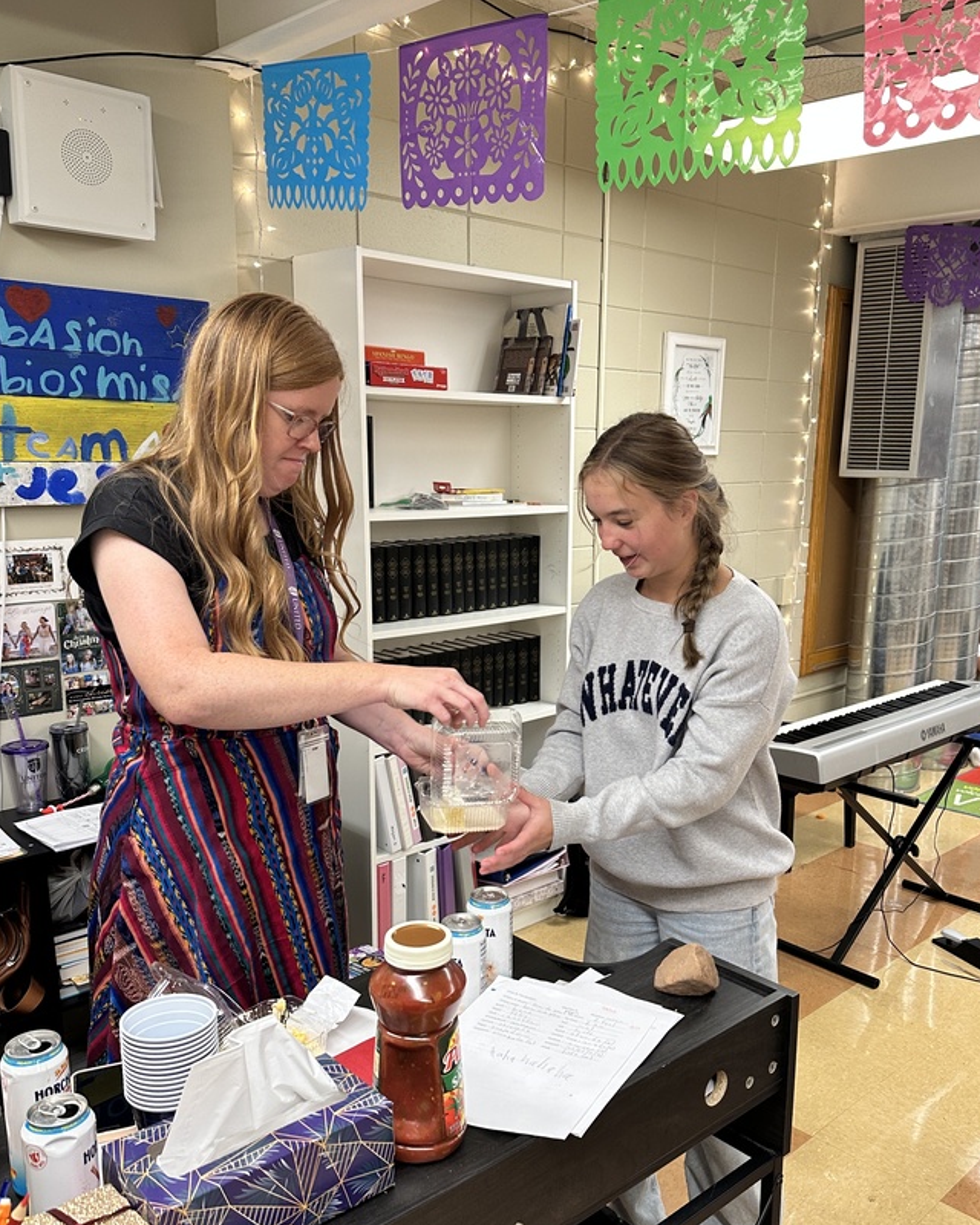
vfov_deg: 58.6
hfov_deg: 48.4
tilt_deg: -11.7
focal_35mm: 30
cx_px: 537
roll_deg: -1.2
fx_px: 1088
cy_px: 684
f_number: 1.78
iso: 160
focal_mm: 6.86
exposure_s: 1/60
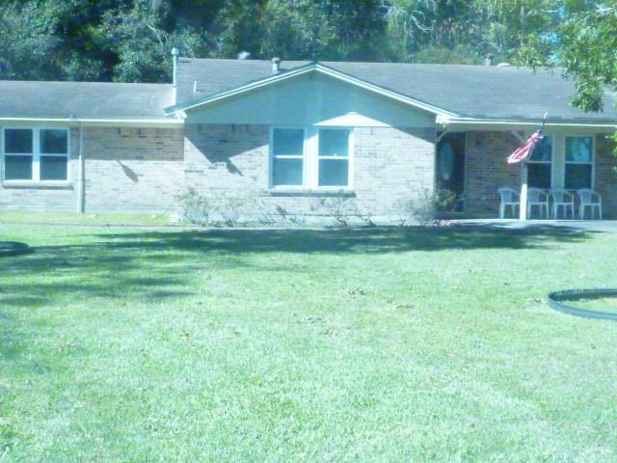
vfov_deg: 26.6
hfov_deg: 34.9
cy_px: 232
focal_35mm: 55
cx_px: 308
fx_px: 980
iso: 1600
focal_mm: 5
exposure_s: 1/2000
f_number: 6.3
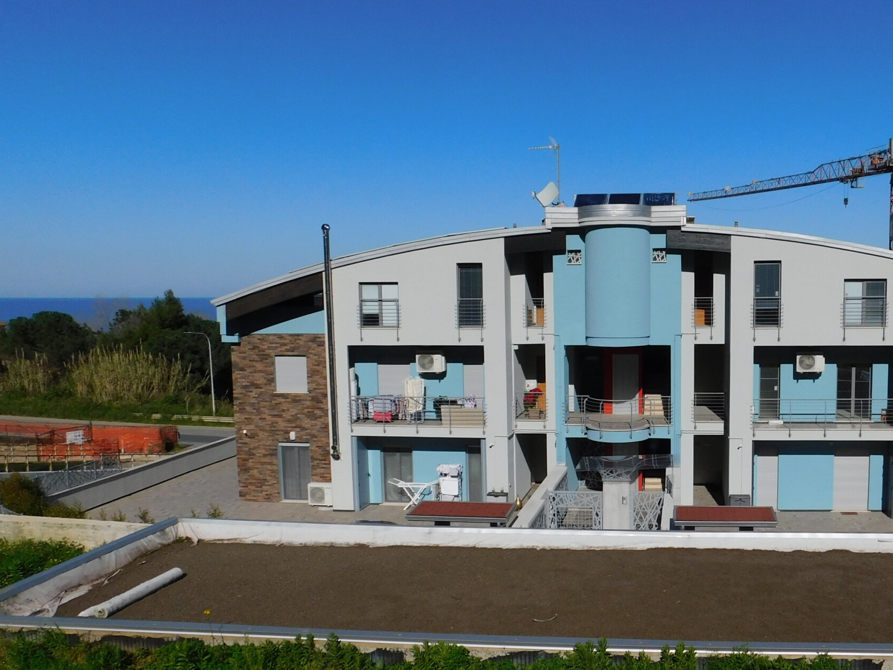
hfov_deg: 51.4
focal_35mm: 35
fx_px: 903
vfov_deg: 40.5
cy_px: 411
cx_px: 609
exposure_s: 1/1000
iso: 125
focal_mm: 4
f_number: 6
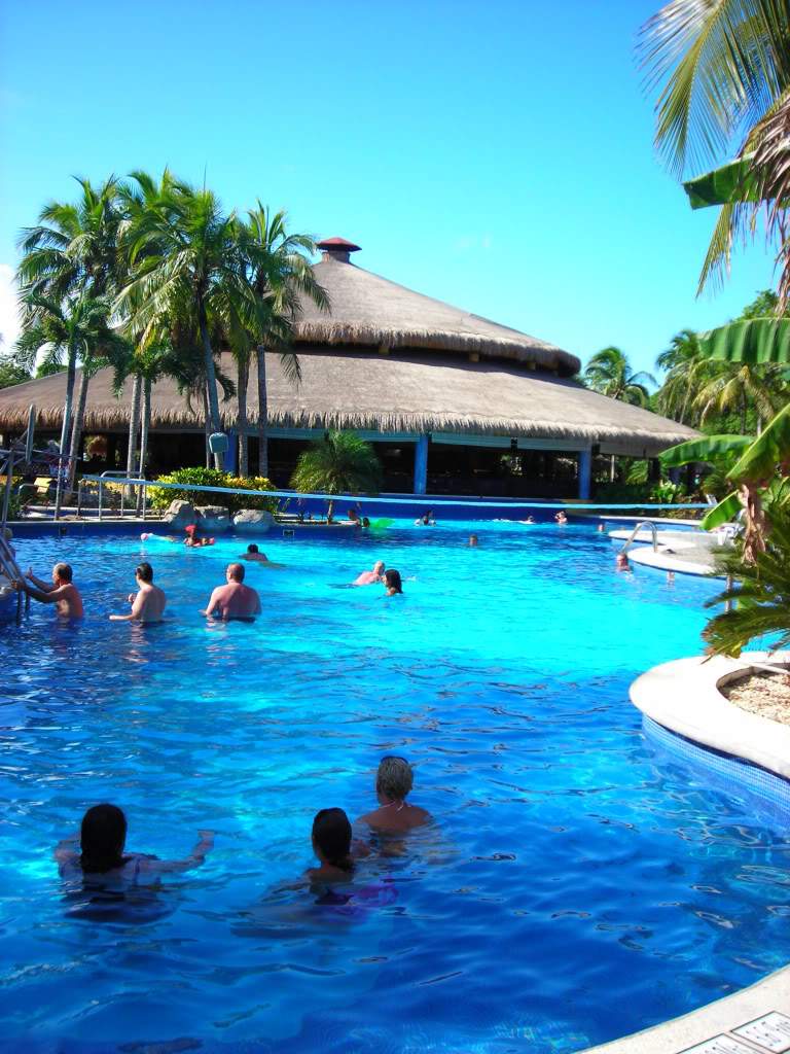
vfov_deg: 49.0
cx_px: 395
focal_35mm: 38
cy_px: 527
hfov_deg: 37.7
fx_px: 1156
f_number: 3.2
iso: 50
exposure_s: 1/315
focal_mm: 6.3
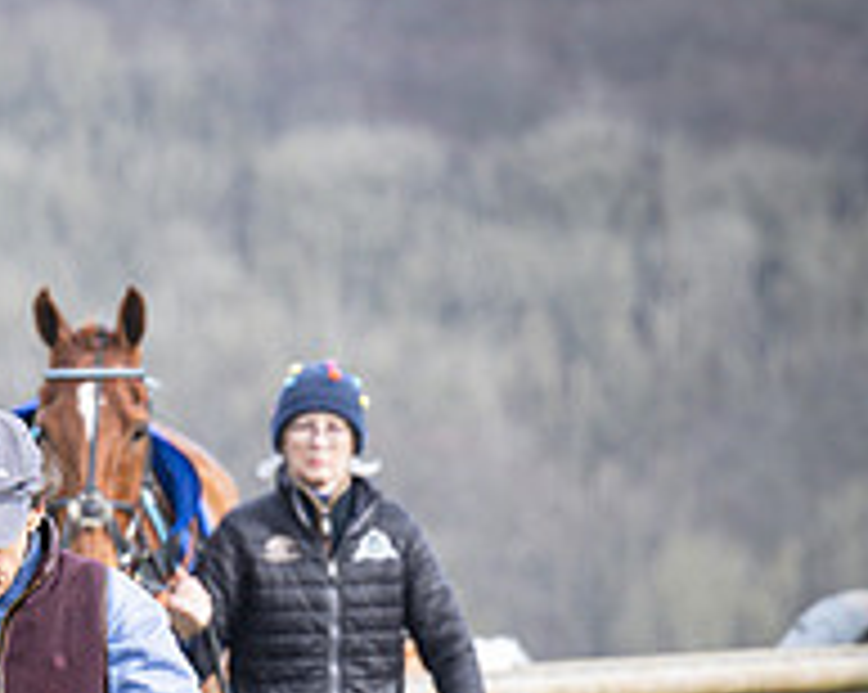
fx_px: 19017
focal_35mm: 741
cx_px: -266
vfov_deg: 2.1
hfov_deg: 2.6
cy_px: 806
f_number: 5
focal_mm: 150
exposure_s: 1/250
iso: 200
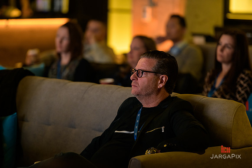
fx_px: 1400
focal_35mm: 200
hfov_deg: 10.3
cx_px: 126
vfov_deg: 6.9
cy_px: 84
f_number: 3.2
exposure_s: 1/100
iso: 1600
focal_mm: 200
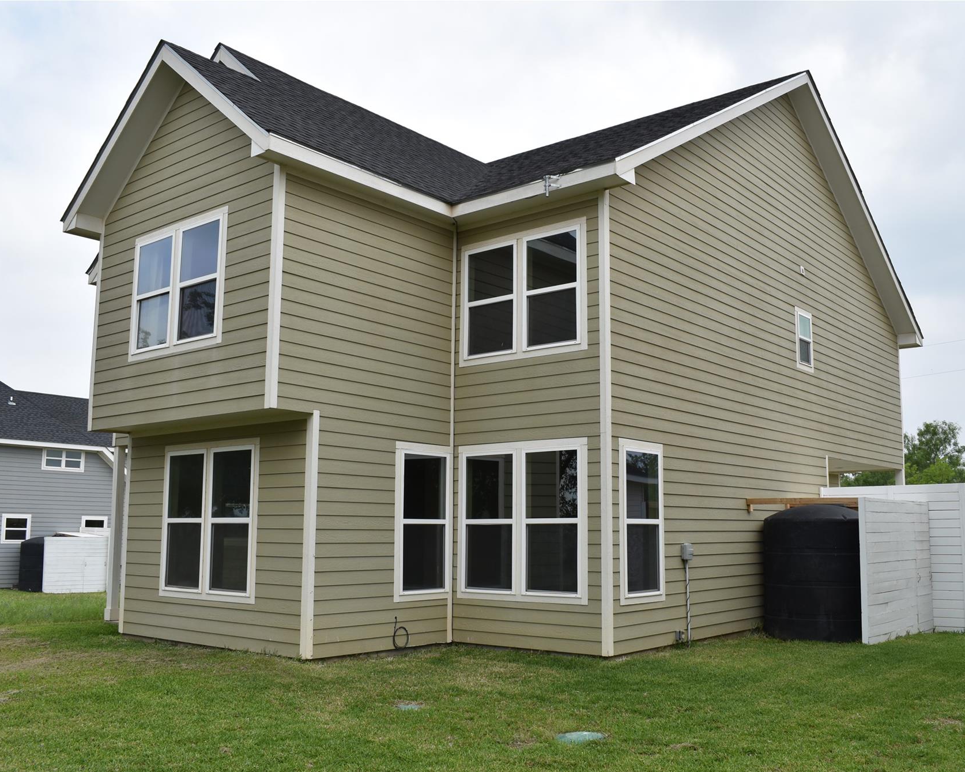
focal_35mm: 31
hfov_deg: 57.1
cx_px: 523
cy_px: 393
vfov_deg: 47.1
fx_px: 885
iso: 200
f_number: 9
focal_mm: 18
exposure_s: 1/320
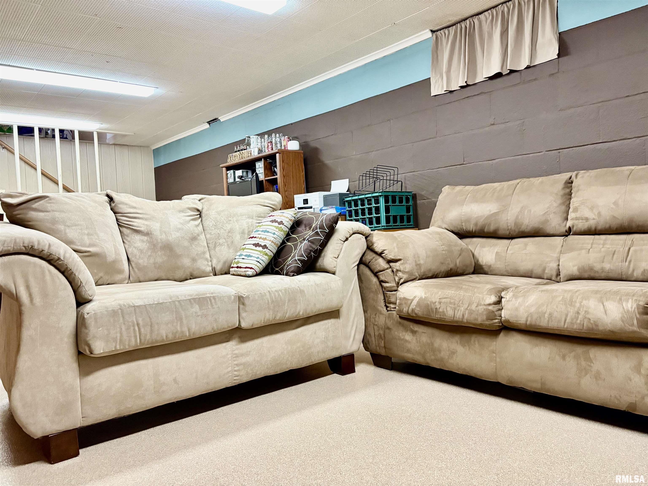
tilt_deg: -1.4
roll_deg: +2.3
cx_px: 324
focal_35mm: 26
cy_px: 243
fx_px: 487
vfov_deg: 53.1
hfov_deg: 67.3
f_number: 1.6
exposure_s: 1/60
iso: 320
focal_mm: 5.96
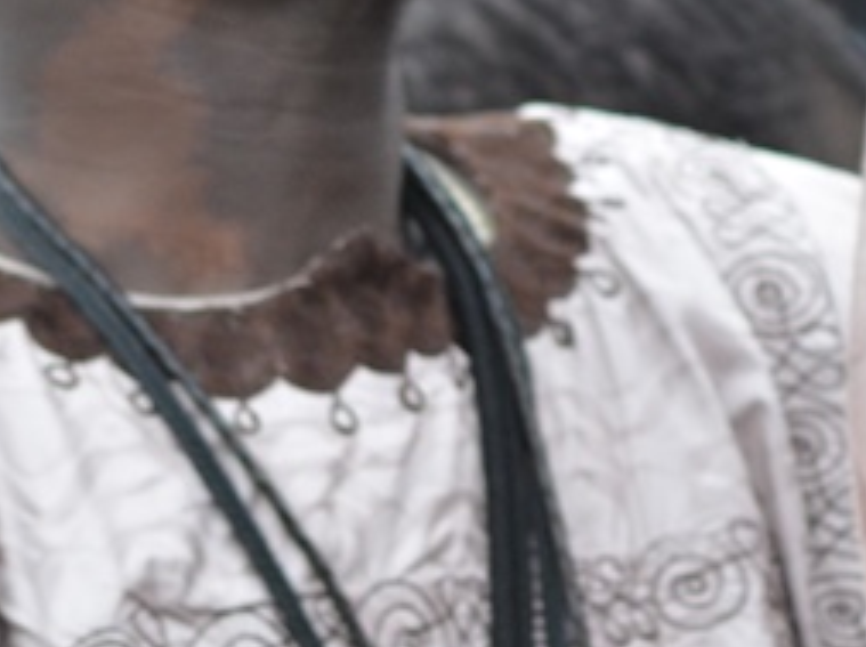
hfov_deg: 4.3
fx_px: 11367
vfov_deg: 3.3
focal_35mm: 455
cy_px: 469
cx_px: 1359
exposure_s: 1/250
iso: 720
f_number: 4
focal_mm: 78
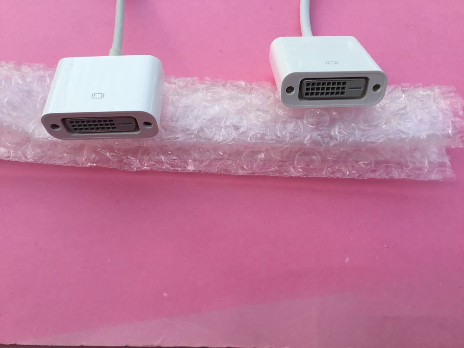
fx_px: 416
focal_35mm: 31
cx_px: 232
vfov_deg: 45.4
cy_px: 174
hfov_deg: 58.4
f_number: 2.4
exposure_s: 1/306
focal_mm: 3.3
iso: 25
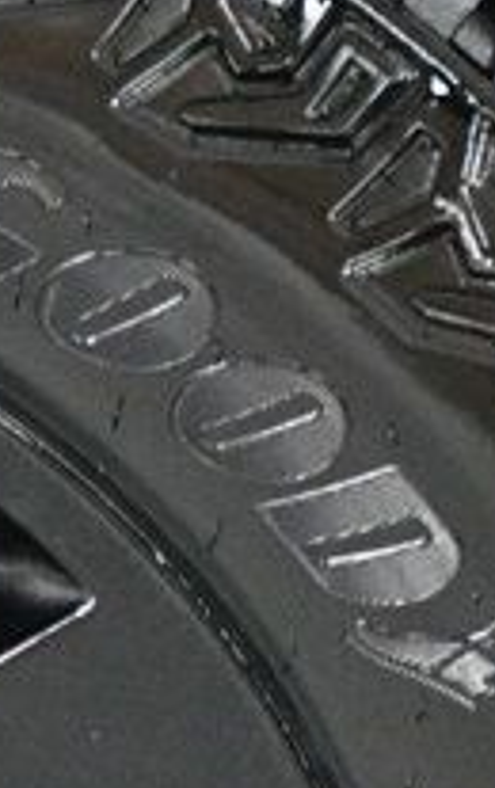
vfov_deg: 6.9
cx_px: -849
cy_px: 917
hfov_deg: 4.2
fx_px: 6496
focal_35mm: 302
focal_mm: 40
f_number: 4.5
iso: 3600
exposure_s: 1/60
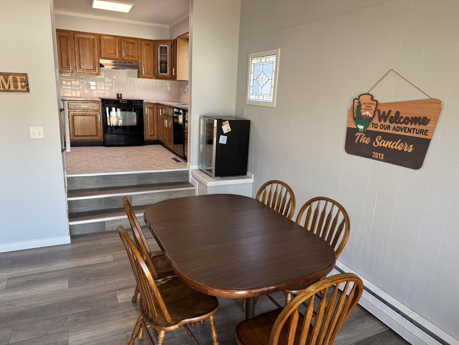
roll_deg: -3.1
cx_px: 230
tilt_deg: -15.9
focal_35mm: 24
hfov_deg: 71.6
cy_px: 172
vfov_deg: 56.8
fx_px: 318
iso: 100
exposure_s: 1/120
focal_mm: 6.76
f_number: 1.78
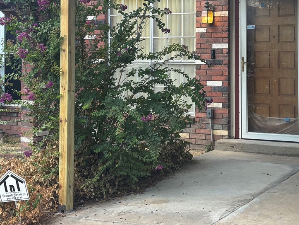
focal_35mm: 69
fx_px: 596
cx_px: 223
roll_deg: -0.2
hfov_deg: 27.8
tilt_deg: +1.0
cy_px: 41
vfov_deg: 21.0
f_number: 1.6
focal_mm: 5.96
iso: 50
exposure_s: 1/707
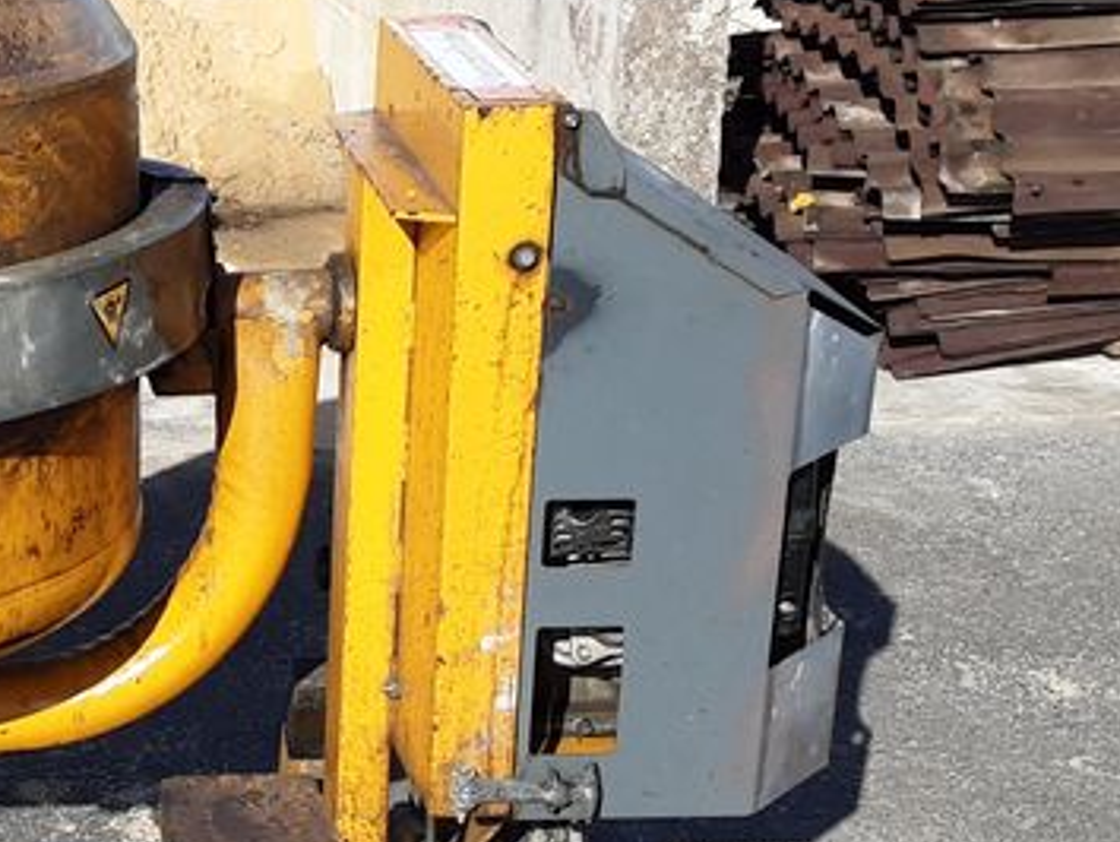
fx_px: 2558
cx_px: -104
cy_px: 684
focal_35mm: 79
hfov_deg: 23.2
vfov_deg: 18.5
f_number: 1.9
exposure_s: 1/1541
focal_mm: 2.9
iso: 40
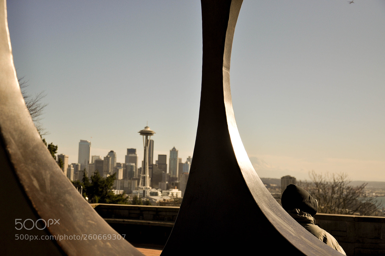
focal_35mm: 52
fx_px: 561
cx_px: 192
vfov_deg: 25.7
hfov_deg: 37.9
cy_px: 128
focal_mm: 35
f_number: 4.5
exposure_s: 1/4000
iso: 250
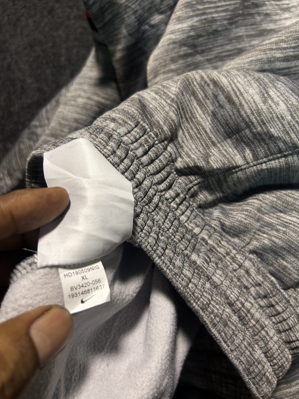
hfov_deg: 53.1
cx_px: 150
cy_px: 200
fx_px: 299
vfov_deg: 67.3
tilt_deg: -57.2
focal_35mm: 26
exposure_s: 1/50
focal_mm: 5.7
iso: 80
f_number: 1.5
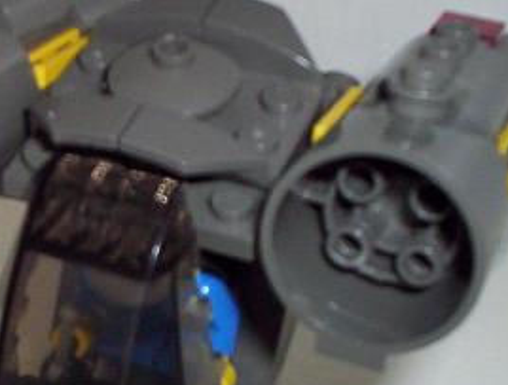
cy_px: 291
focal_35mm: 88
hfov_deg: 21.8
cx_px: 73
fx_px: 1296
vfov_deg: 16.8
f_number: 4.5
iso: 140
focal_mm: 4.99
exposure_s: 1/60
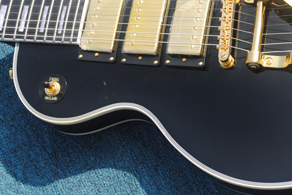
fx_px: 998
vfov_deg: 11.1
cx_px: 198
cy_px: 45
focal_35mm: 123
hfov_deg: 16.6
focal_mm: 44
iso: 100
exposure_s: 1/200
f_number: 7.1
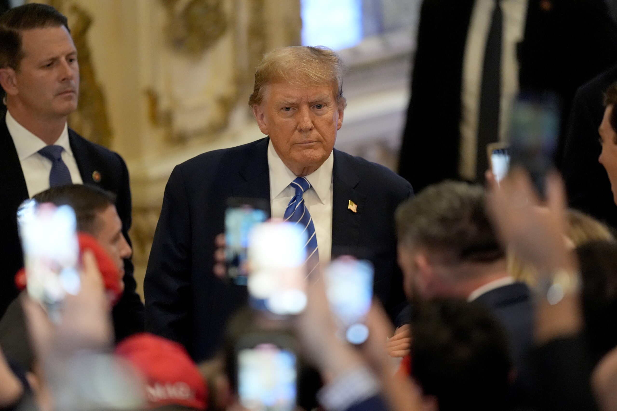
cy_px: 206
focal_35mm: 400
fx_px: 6855
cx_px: 308
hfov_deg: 5.2
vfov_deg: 3.4
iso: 6400
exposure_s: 1/320
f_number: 2.8
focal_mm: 400
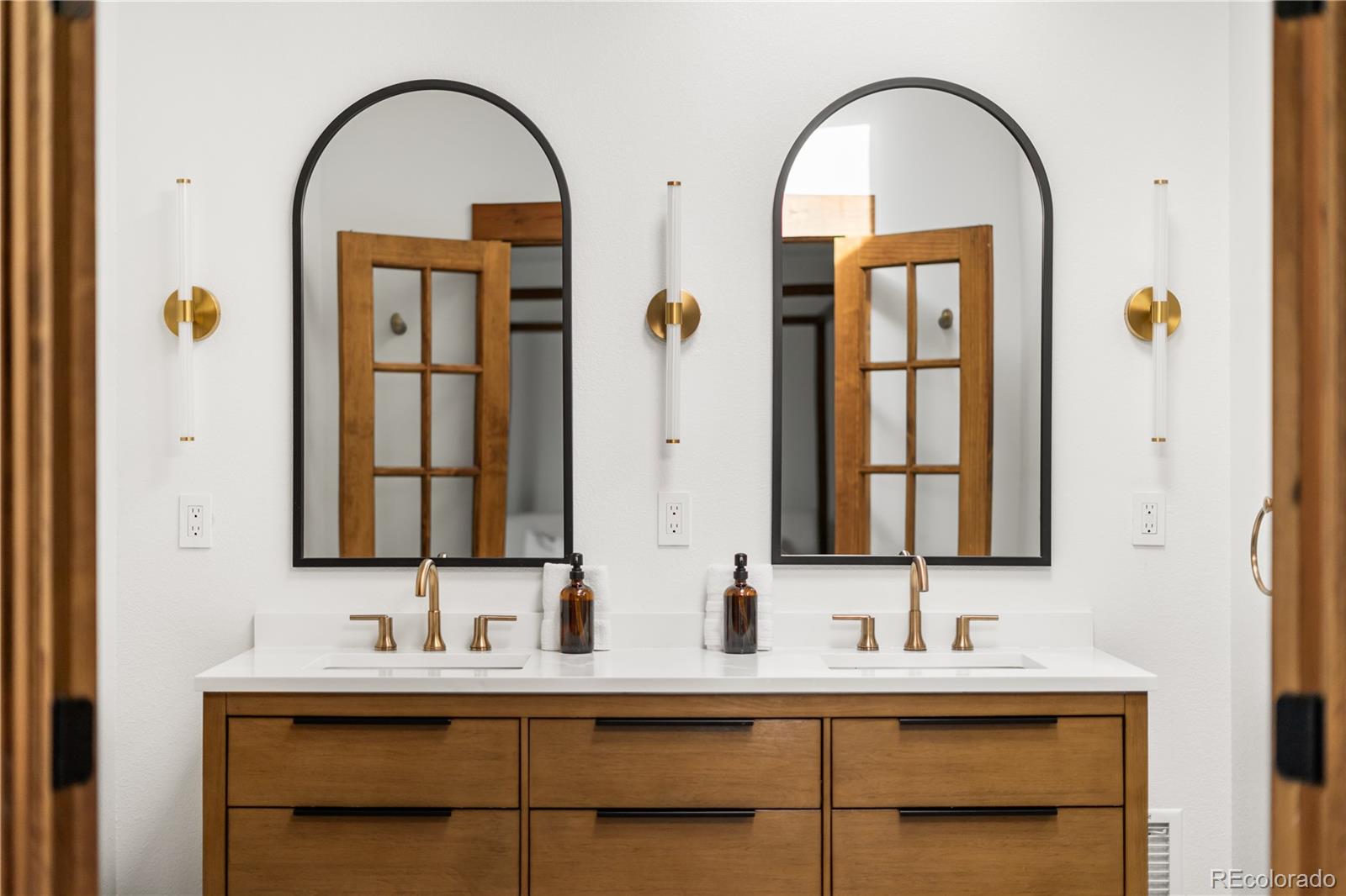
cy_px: 448
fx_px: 1869
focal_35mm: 50
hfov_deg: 39.6
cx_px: 673
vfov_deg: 27.0
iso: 500
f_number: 1.8
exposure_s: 1/500
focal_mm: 50
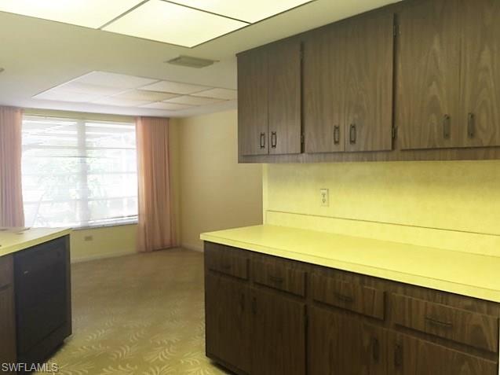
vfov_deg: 48.2
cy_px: 188
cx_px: 250
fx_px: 419
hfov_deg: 61.7
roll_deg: -0.6
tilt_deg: -2.6
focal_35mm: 29
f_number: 2.2
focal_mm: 4.15
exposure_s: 1/60
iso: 32
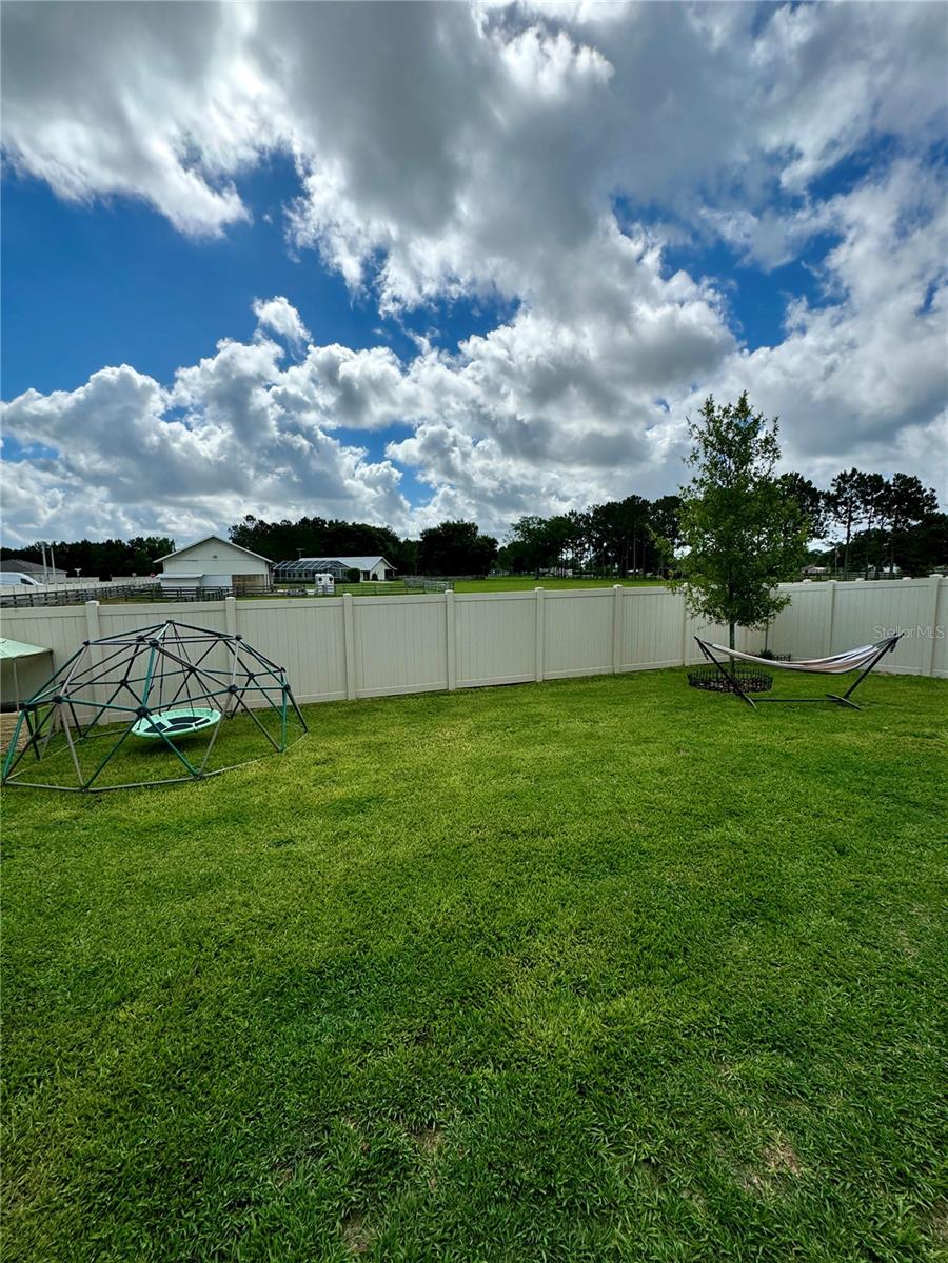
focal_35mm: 14
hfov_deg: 85.7
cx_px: 474
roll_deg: +1.9
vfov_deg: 102.1
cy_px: 632
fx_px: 511
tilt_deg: -6.7
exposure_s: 1/3390
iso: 50
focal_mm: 2.22
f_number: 2.2
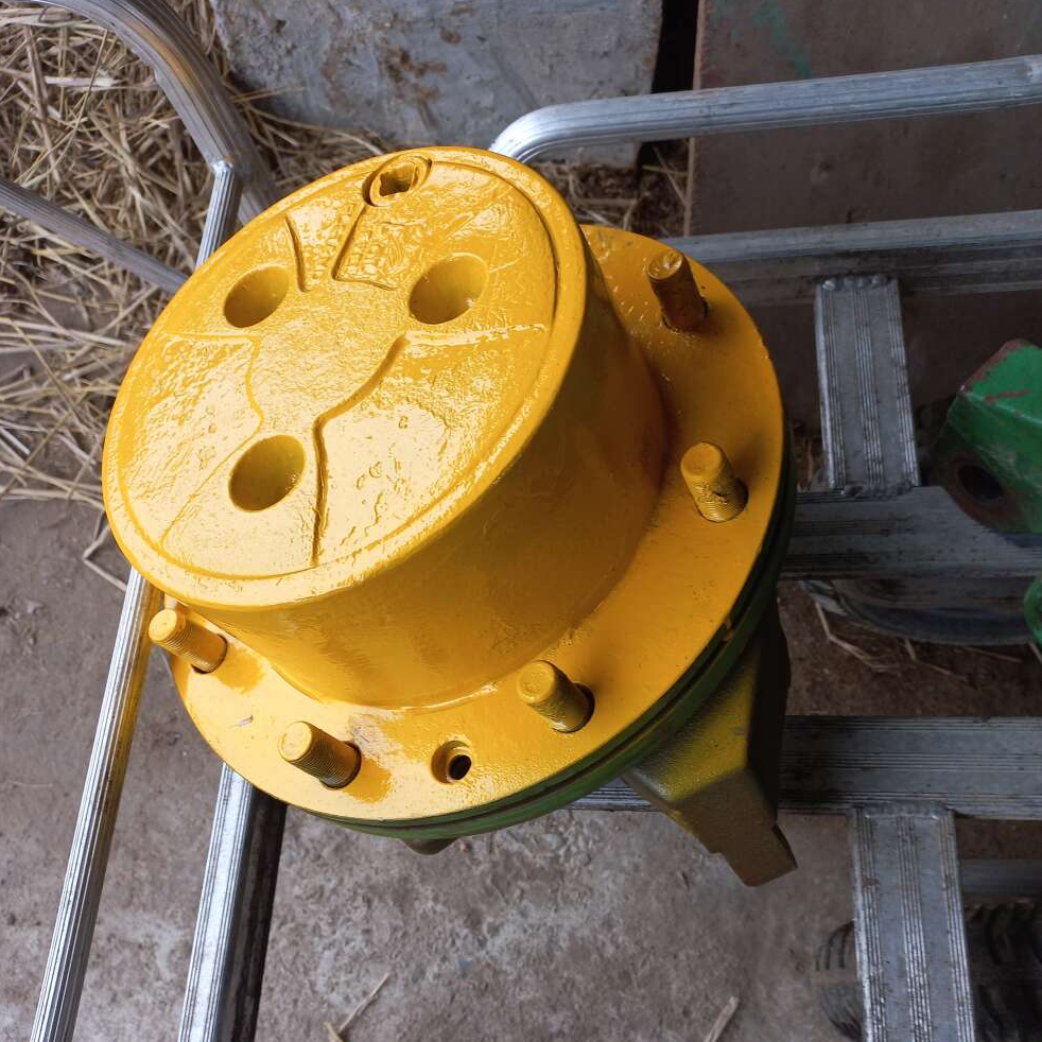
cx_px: 527
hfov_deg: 54.0
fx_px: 1022
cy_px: 624
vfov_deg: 53.7
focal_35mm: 30
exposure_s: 1/50
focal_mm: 4.6
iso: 50
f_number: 1.8
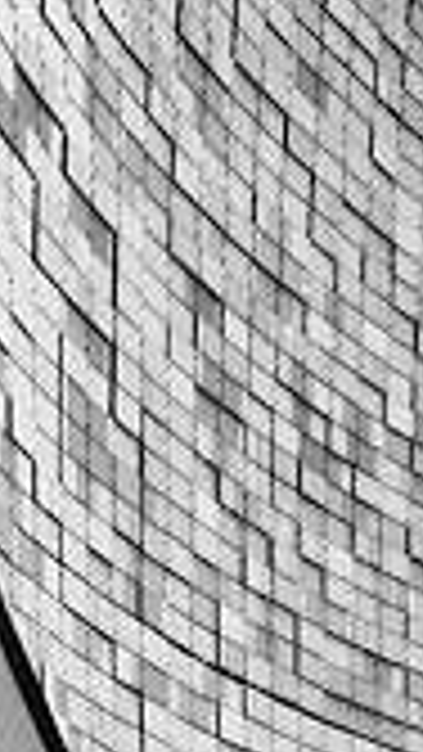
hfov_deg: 5.1
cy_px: 1833
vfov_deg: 8.8
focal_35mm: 222
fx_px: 4424
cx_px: -1006
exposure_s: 1/18
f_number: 8
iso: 200
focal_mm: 50
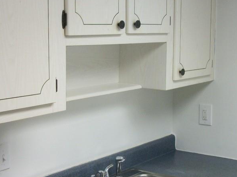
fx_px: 472
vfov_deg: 21.3
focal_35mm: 69
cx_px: 101
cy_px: 110
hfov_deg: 28.1
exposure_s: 1/40
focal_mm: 5.7
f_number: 2.9
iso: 80
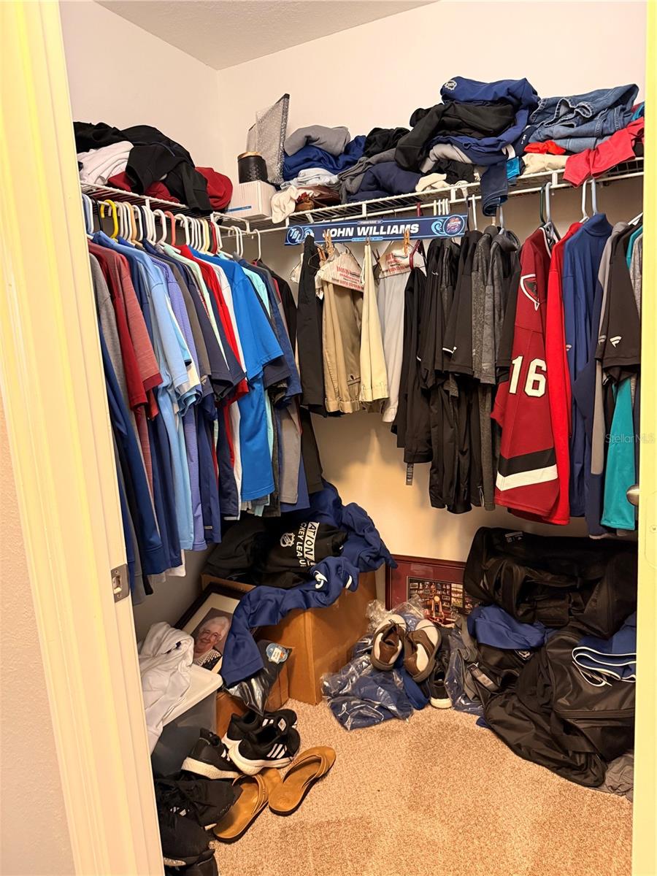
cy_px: 438
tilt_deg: -9.6
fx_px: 607
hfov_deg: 56.8
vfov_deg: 71.6
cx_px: 328
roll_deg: +2.7
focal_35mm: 24
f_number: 1.78
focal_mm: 6.76
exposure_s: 1/40
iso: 800
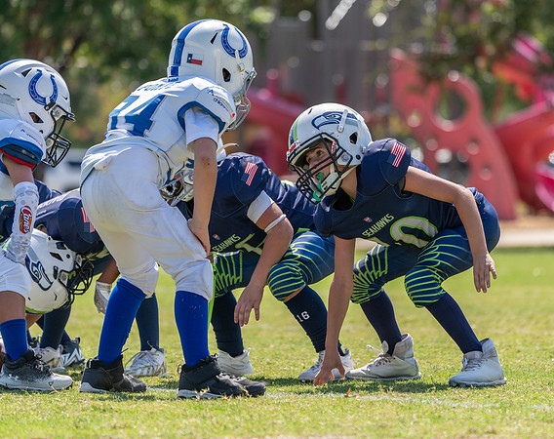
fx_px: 5116
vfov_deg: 4.9
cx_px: 334
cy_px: 217
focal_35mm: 313
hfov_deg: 6.2
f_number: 5.6
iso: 320
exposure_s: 1/1250
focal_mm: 276
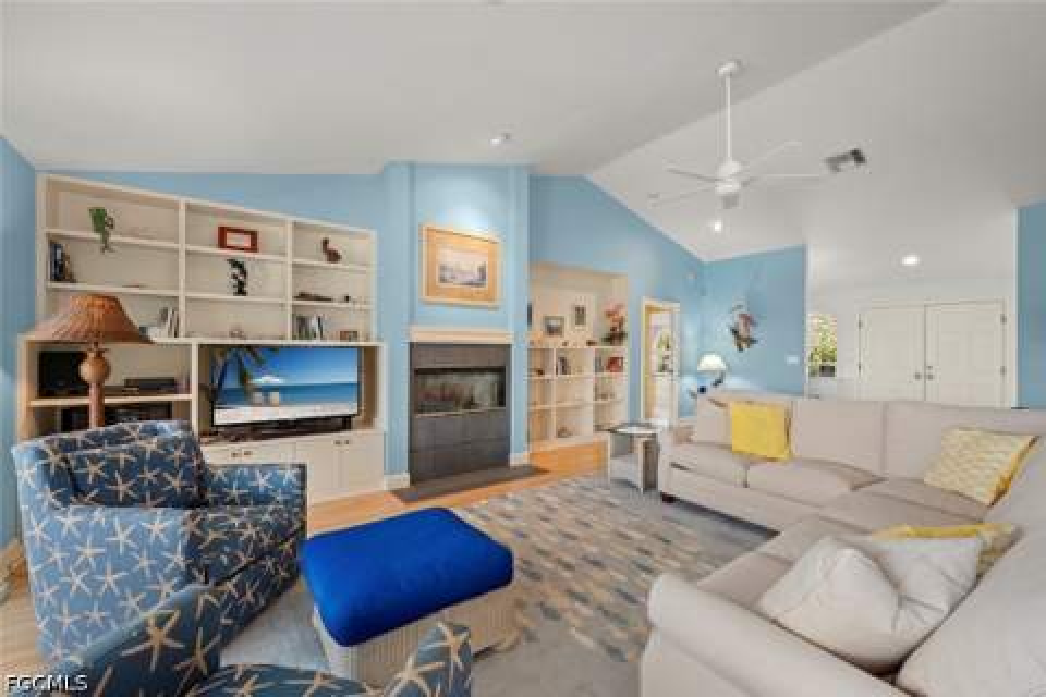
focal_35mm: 14
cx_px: 523
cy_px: 348
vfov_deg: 81.2
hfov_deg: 104.3
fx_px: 407
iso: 160
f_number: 10
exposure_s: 1
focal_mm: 14
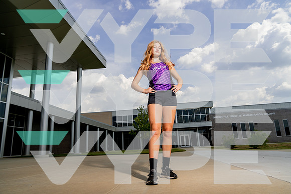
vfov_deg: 51.3
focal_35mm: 25
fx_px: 202
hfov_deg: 71.5
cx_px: 146
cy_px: 97
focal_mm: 25
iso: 125
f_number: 4.5
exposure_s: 1/2000
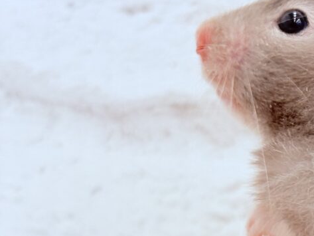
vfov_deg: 11.2
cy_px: 199
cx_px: 334
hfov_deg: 14.6
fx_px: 1198
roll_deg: -1.0
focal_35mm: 132
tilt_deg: -4.7
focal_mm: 5.96
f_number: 1.6
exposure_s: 1/50
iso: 50
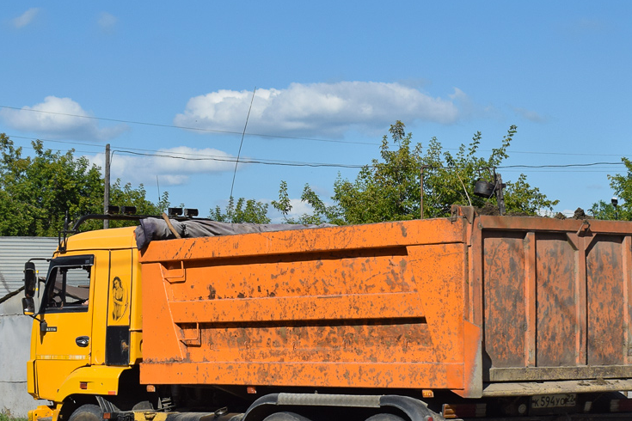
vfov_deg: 14.7
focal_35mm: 93
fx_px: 1633
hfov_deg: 21.9
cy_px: 278
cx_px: 340
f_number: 7.1
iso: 200
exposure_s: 1/1250
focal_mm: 38
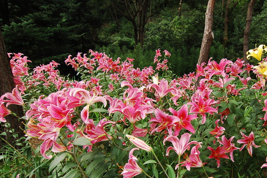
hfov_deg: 64.1
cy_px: 121
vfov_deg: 45.9
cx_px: 182
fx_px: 205
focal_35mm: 28
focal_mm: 13
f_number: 5.6
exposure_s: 1/160
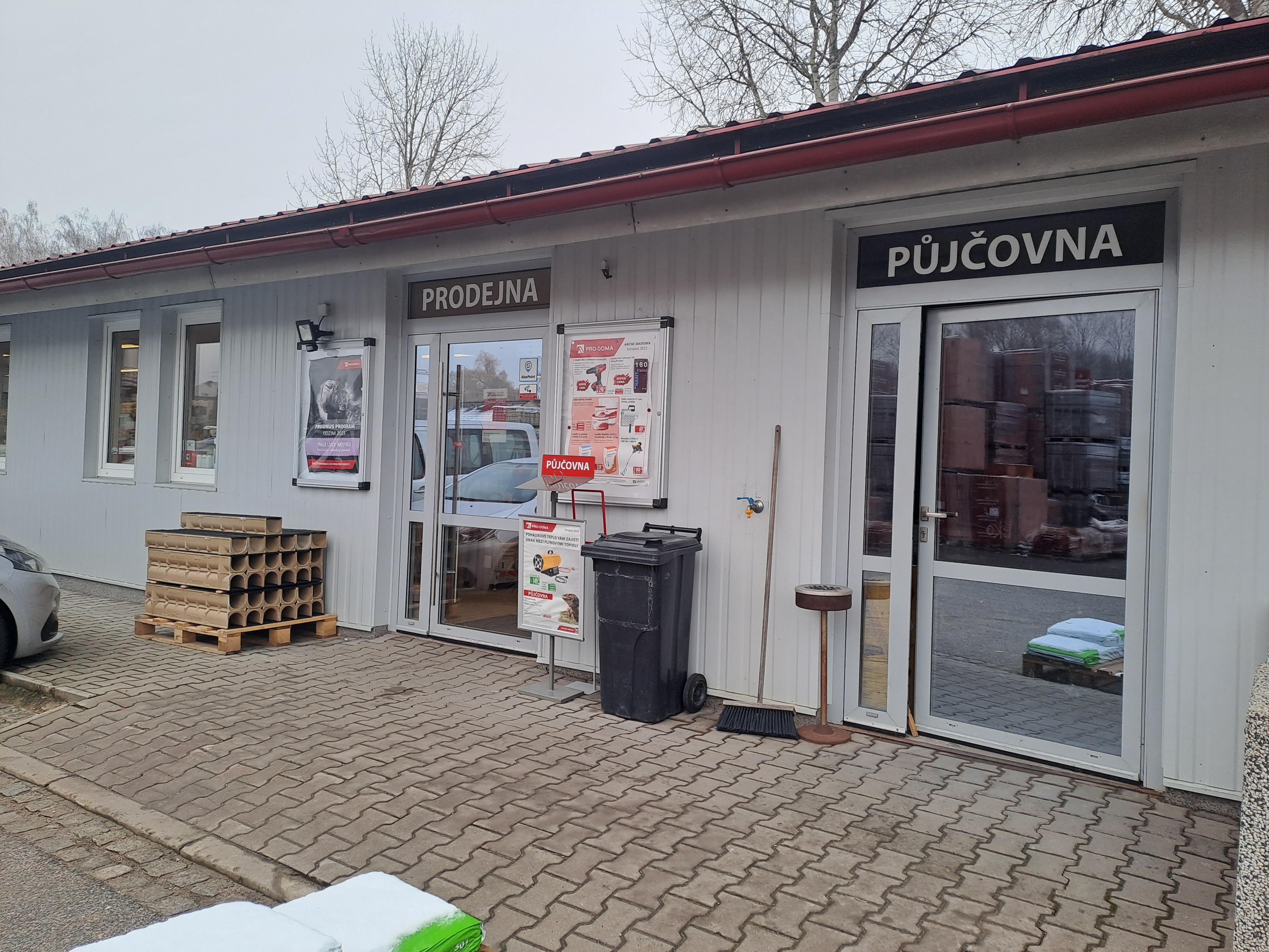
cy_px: 476
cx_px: 634
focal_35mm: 25
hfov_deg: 69.4
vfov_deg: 54.9
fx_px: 916
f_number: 1.8
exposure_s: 1/153
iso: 32
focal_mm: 4.65
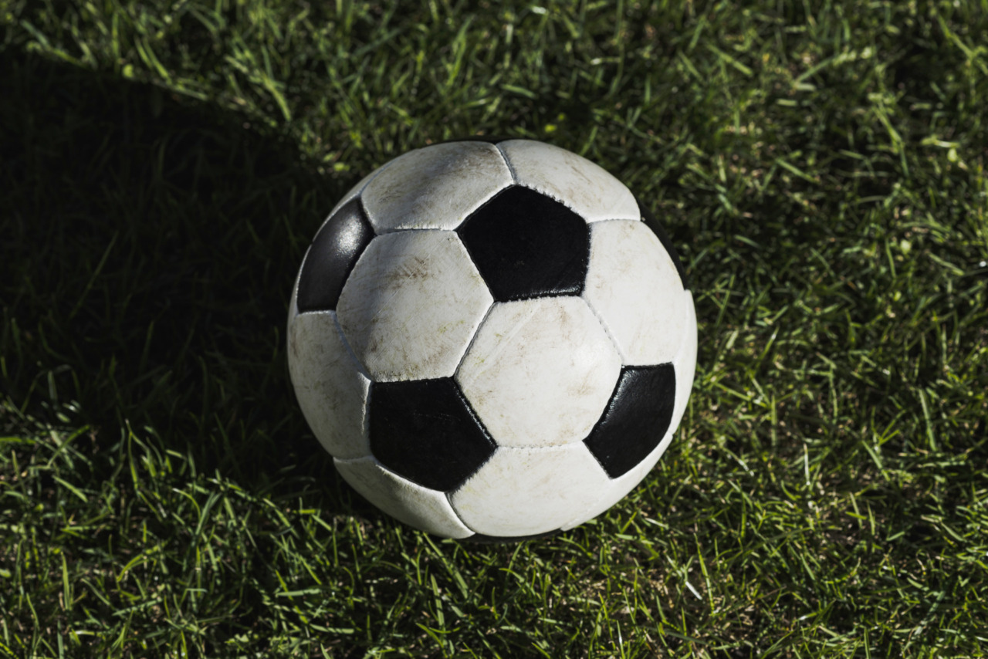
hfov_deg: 23.9
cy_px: 330
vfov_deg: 16.1
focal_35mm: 85
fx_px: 2333
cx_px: 494
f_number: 6.3
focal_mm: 85
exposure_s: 1/160
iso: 100
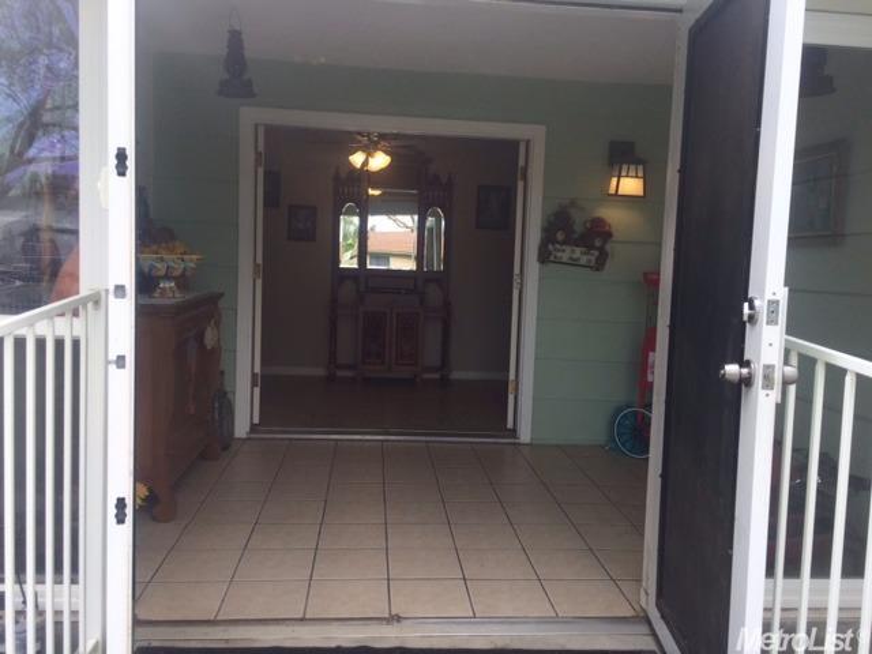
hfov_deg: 61.7
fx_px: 731
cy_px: 327
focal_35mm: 29
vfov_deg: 48.2
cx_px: 436
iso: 32
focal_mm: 4.15
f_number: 2.2
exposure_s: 1/313
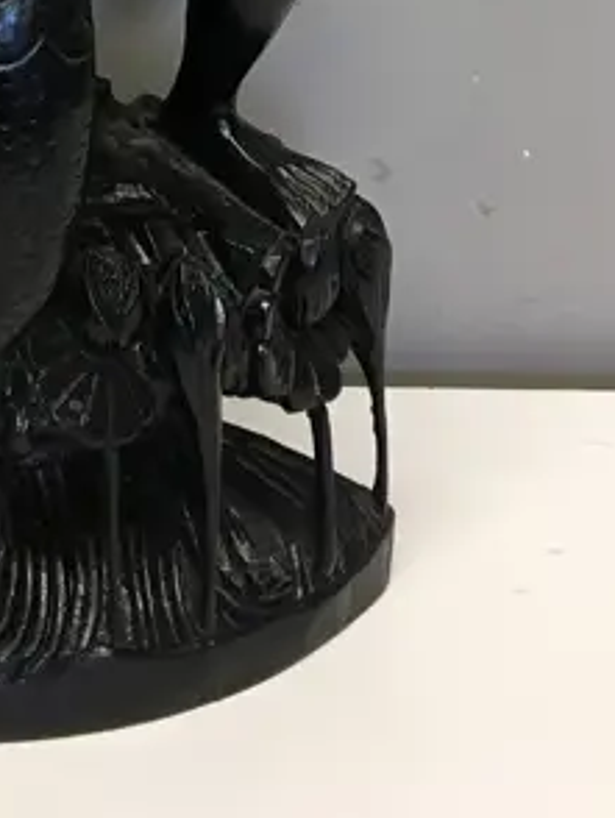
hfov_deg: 14.4
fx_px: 2389
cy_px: -551
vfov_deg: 16.8
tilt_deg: -9.1
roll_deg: +0.8
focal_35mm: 101
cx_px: -31
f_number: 2.2
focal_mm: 4.15
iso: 50
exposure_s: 1/33
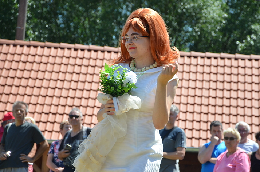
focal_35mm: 177
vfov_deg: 7.7
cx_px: 144
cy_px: 95
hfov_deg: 11.7
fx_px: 1273
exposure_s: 1/250
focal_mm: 105
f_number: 5.6
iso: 100
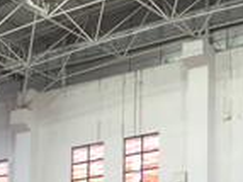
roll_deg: -2.2
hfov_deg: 16.1
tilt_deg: +6.6
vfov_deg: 11.6
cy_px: 276
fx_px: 856
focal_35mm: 122
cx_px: 78
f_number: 2.2
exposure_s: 1/50
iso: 32
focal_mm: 4.15
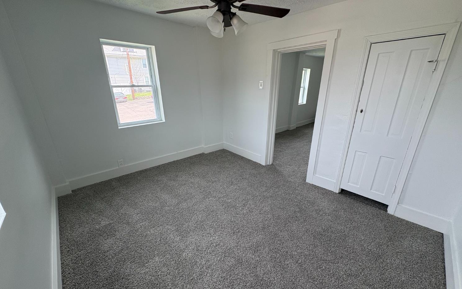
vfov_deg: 74.7
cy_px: 150
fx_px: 189
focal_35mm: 15
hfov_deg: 101.5
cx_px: 233
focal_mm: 2.22
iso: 100
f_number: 2.2
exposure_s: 1/132
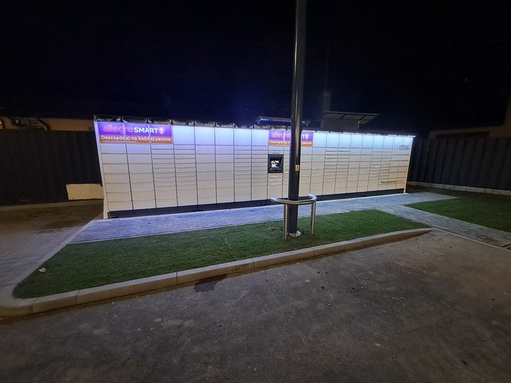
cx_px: 256
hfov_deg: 106.2
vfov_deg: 89.9
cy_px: 192
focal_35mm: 13
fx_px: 192
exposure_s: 1/20
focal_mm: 1.42
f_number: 2.2
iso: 500
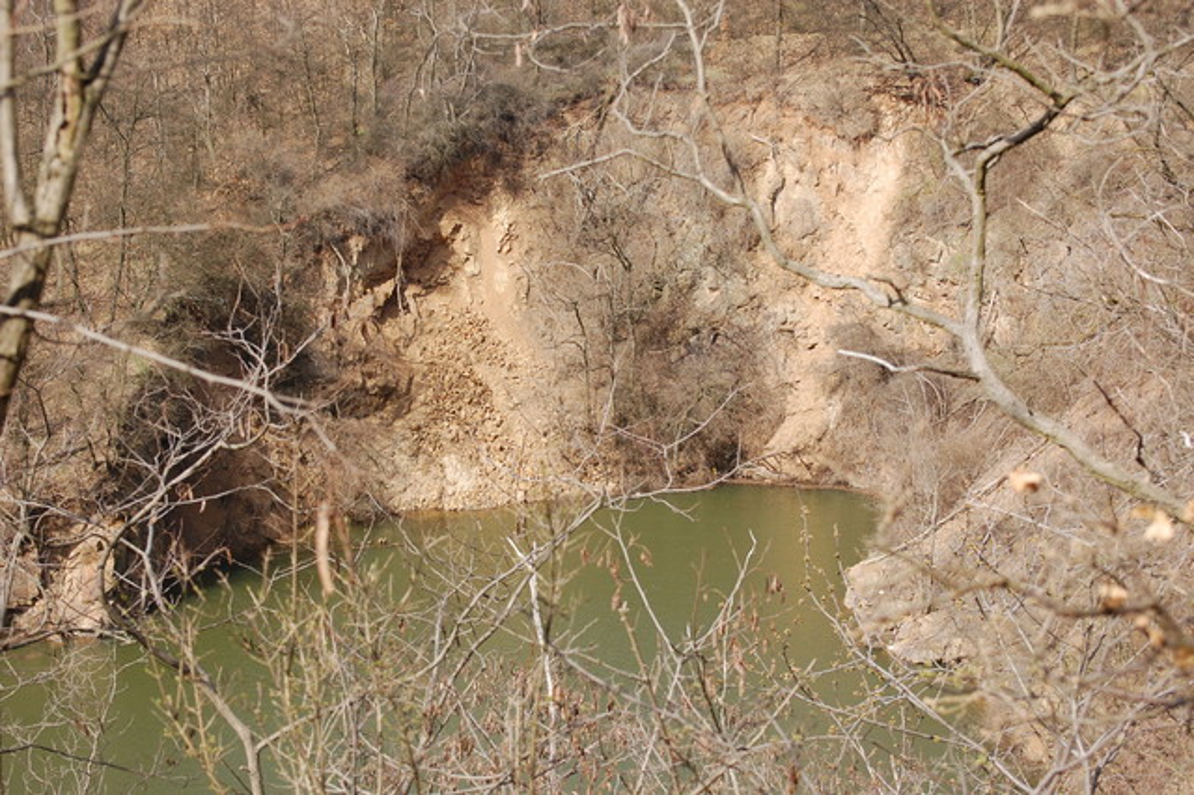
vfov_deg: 16.5
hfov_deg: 24.6
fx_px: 2735
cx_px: 597
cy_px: 398
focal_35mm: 82
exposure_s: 1/250
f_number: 8
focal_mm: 55
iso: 200
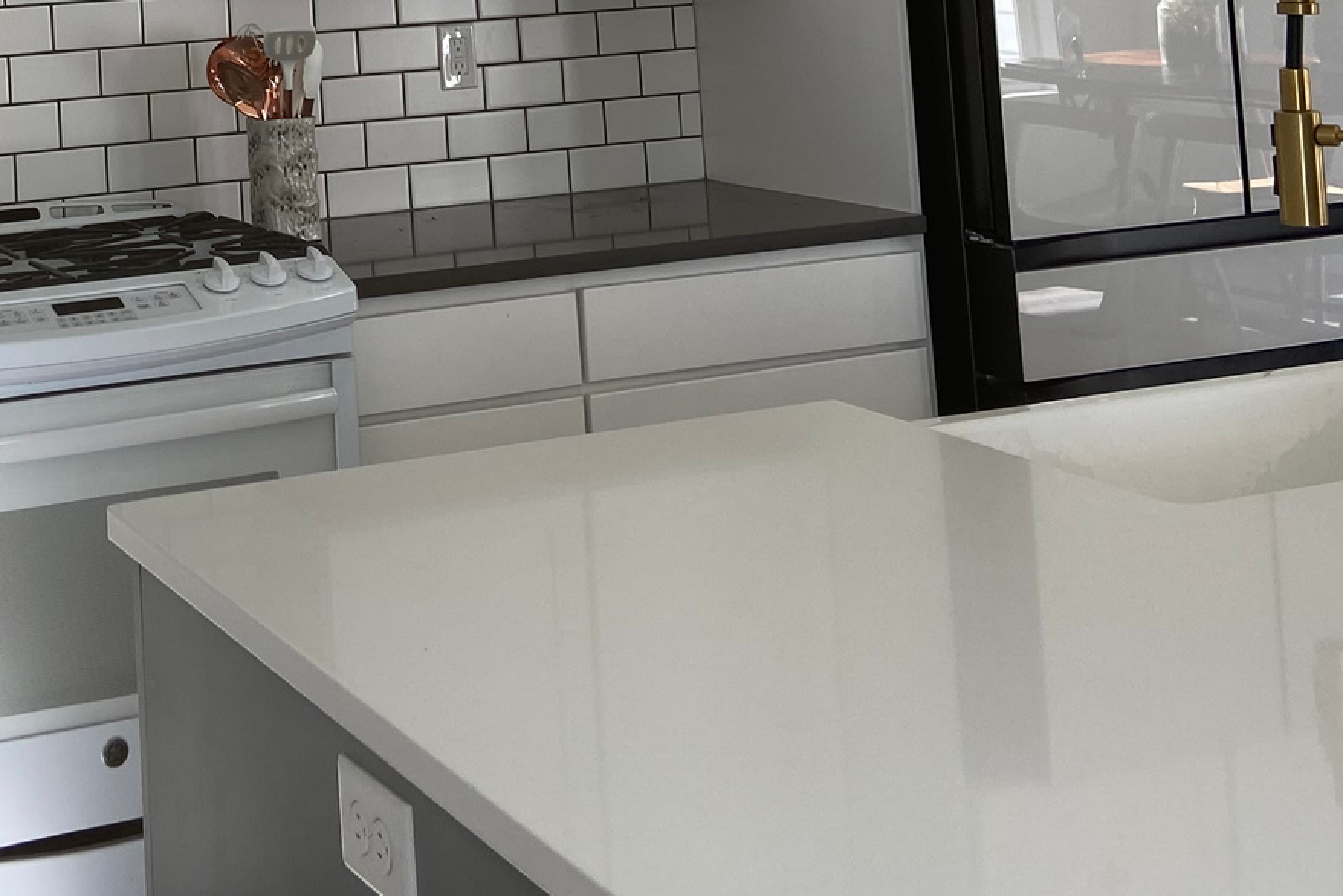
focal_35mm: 63
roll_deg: +3.3
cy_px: -171
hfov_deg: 31.2
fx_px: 2350
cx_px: 287
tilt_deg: +2.6
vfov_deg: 20.2
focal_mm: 4.25
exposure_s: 1/120
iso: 40
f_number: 1.8
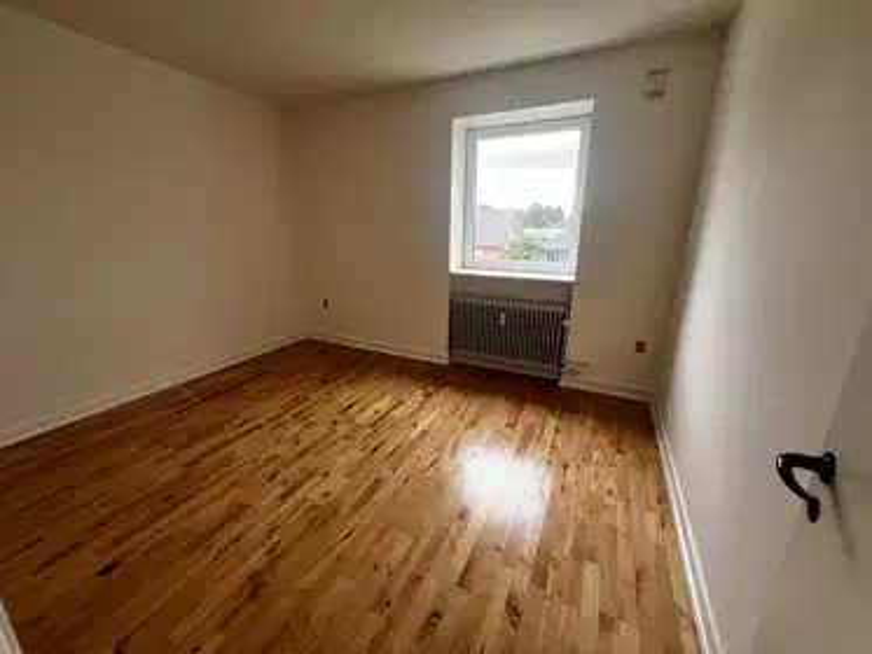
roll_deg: -0.6
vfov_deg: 89.9
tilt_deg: -15.3
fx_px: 328
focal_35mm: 13
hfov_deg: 106.2
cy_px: 327
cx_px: 436
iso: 50
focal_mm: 1.57
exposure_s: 1/99
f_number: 1.8
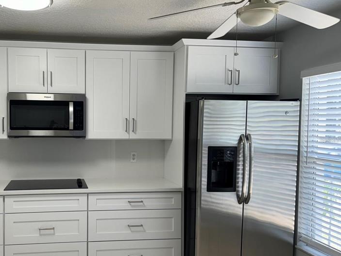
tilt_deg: -3.8
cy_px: 140
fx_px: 345
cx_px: 101
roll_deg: -0.8
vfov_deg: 40.7
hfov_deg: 51.1
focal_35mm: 35
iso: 50
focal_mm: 6.86
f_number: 1.78
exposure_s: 1/120
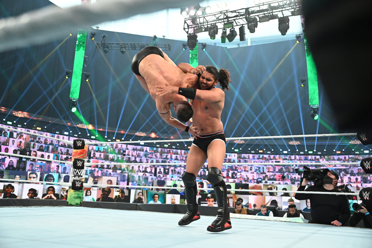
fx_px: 356
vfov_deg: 38.3
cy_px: 124
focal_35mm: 34
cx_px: 186
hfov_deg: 55.1
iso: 5000
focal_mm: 34.5
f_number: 3.2
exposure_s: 1/640
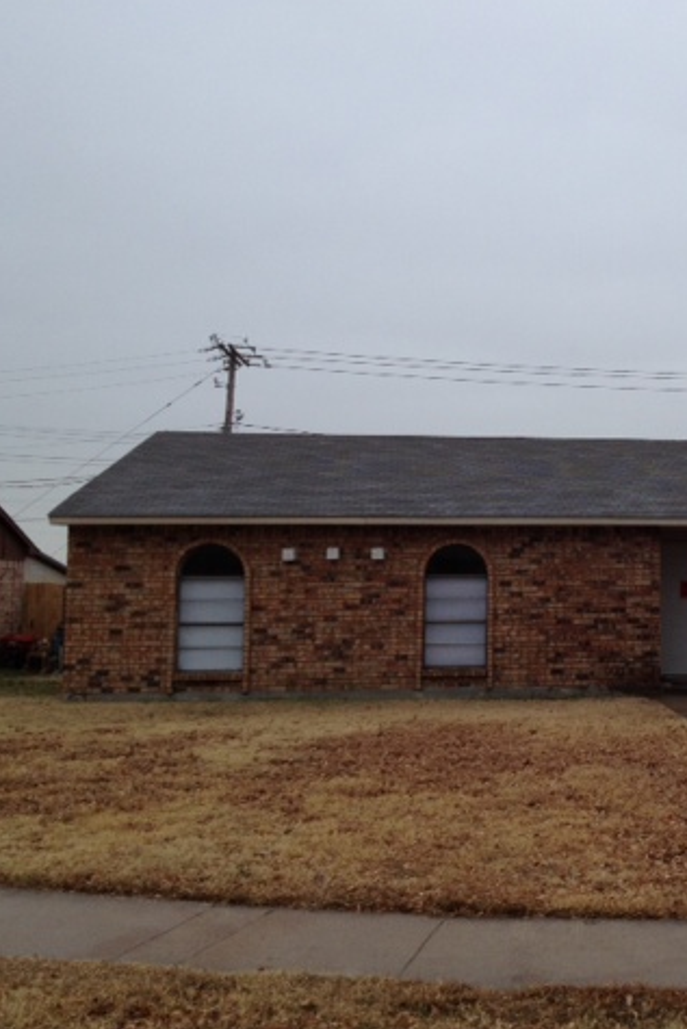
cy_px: 511
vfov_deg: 40.3
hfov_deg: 26.3
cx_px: 657
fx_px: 1401
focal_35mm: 49
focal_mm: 4.28
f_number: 2.4
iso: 64
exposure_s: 1/308
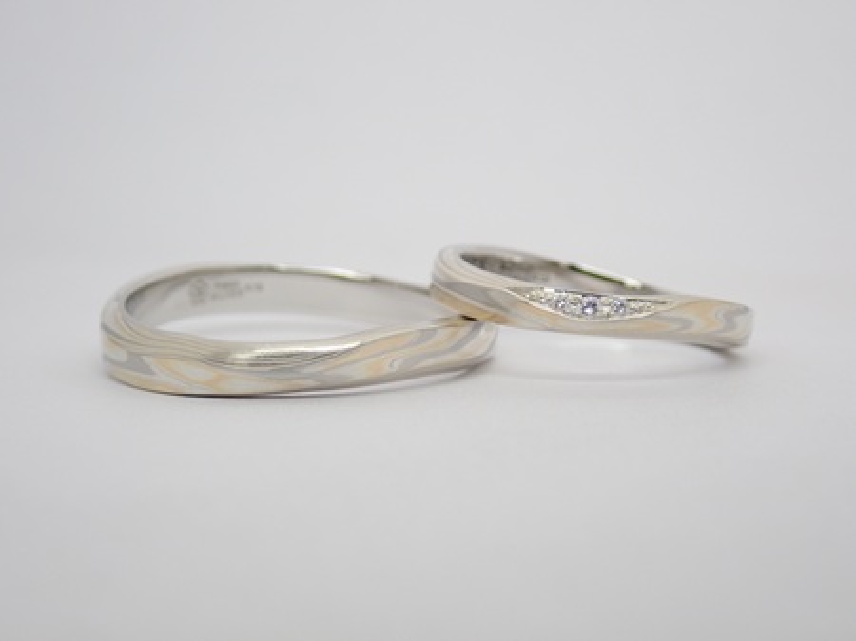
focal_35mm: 77
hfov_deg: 25.3
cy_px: 320
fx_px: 1903
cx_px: 428
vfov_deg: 19.1
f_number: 4.1
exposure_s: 1/100
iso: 200
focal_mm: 13.65
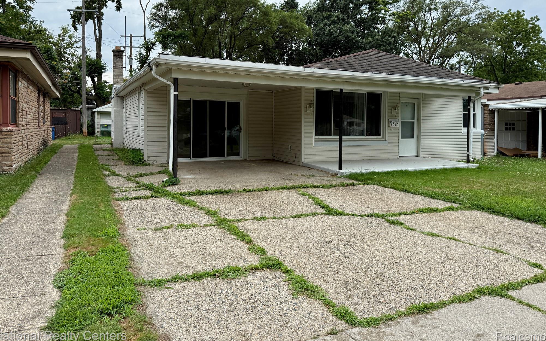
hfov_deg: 70.4
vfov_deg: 47.3
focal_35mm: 26
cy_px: 135
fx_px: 387
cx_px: 271
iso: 100
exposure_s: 1/2169
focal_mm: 6.76
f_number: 1.78
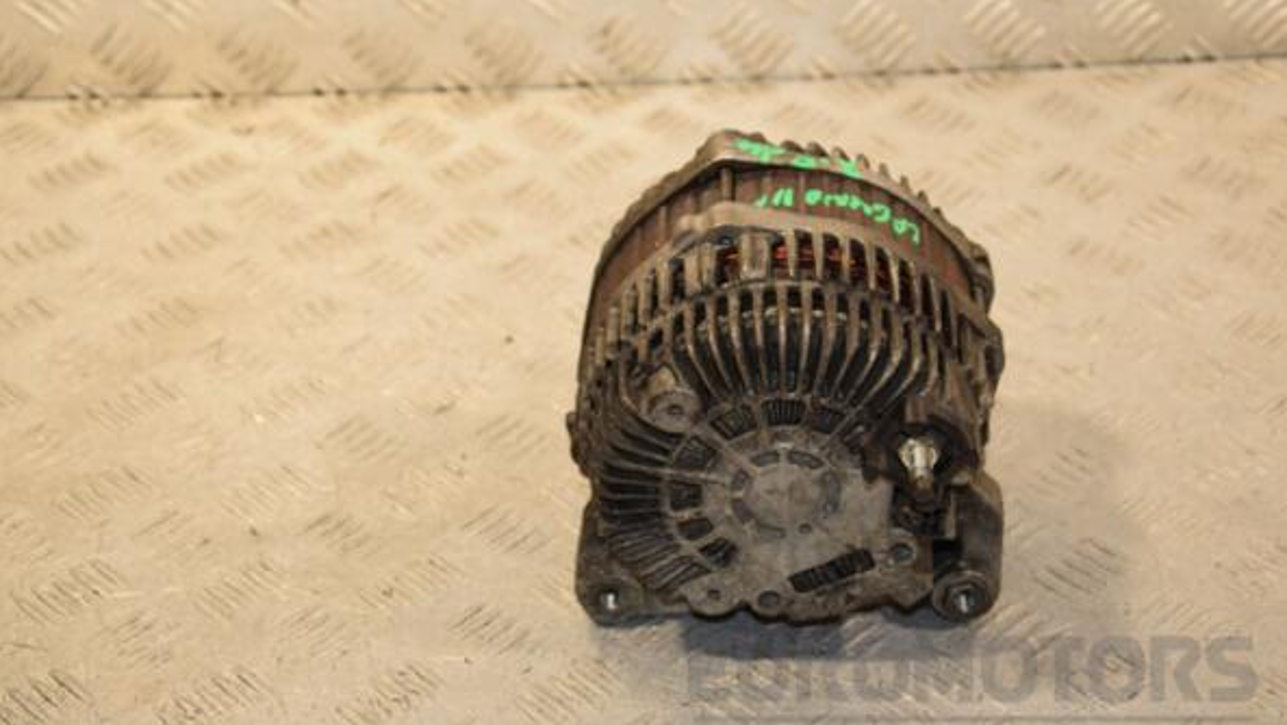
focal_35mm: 72
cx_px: 647
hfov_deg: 29.5
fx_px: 2442
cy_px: 380
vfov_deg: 16.9
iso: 800
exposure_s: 1/200
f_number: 5.6
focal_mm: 45
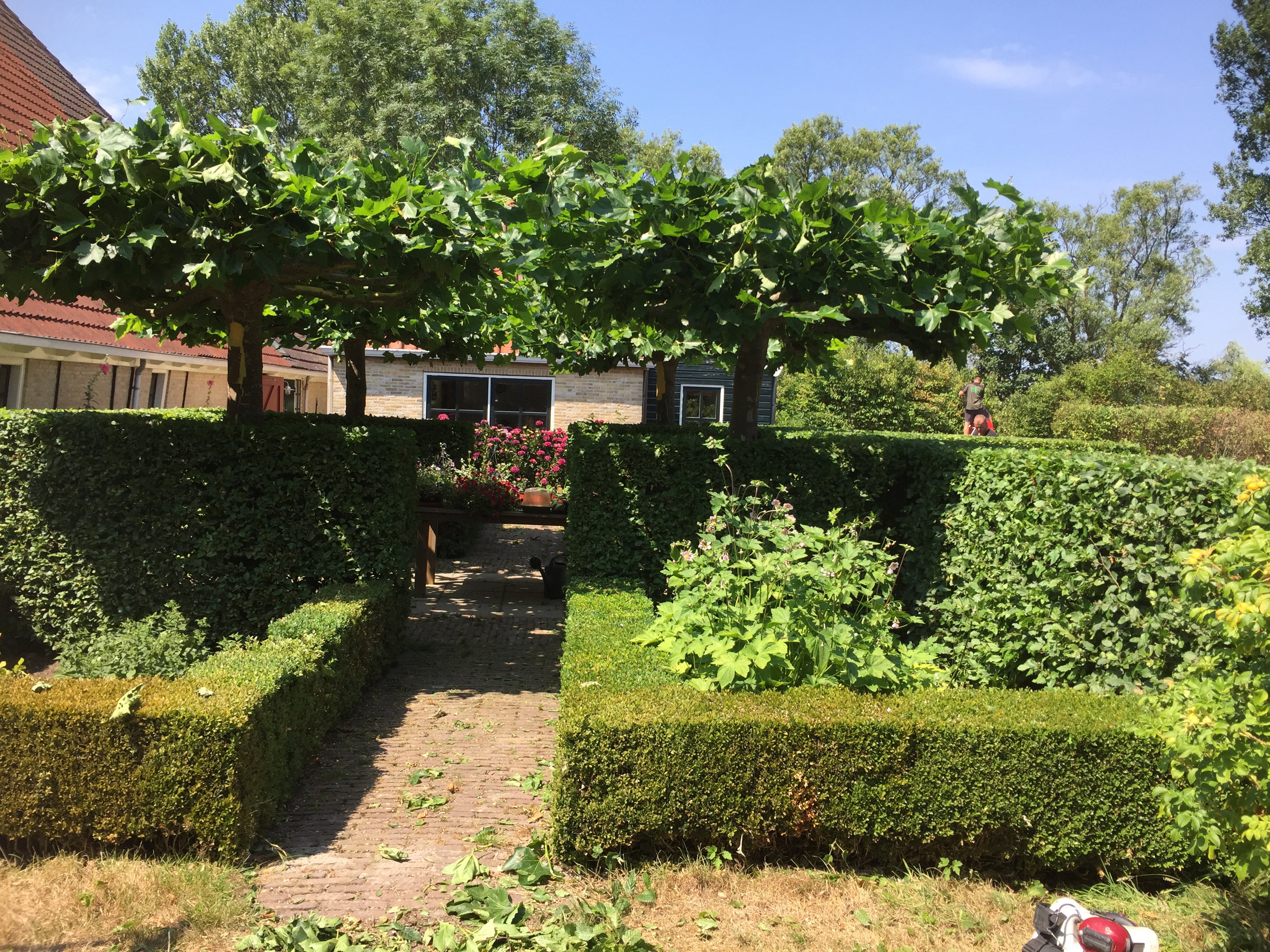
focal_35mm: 29
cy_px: 476
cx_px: 635
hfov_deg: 61.7
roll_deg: -2.6
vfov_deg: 48.2
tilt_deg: -3.6
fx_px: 1064
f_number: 2.2
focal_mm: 4.15
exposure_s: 1/775
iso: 32
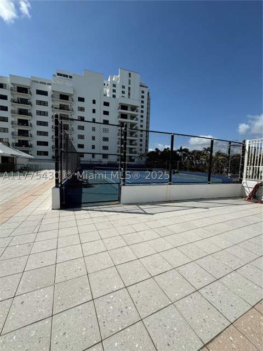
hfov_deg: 85.7
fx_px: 142
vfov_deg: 102.1
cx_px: 132
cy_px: 176
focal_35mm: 14
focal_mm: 2.22
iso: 50
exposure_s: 1/3906
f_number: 2.2
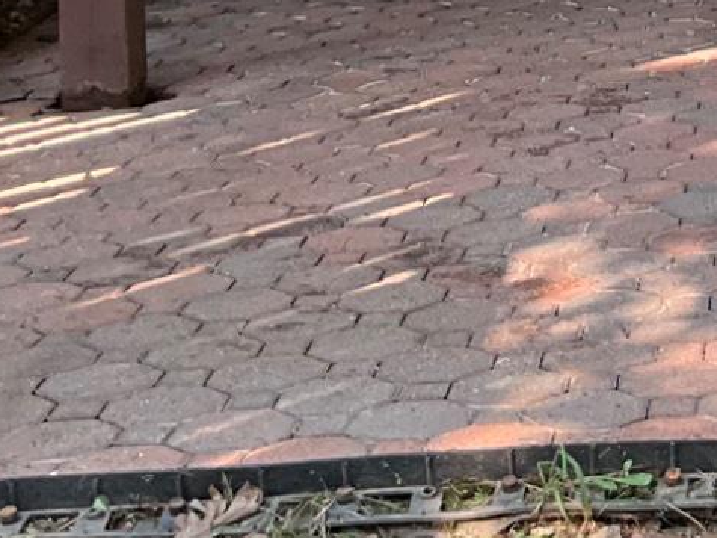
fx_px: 2588
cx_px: 1103
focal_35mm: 125
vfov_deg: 11.3
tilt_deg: -2.5
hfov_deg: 14.6
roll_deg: +1.0
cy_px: -302
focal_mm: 3
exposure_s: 1/122
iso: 32
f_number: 1.8
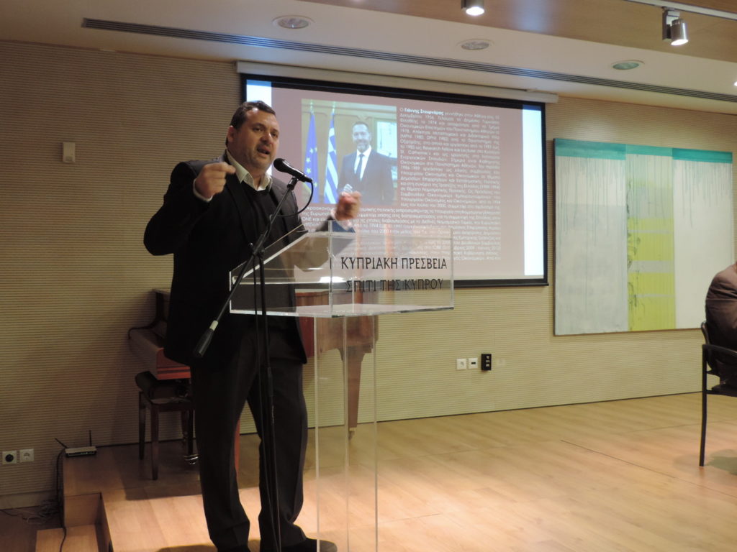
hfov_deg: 52.6
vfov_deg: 40.7
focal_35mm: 35
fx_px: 745
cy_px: 276
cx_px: 368
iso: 400
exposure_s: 1/20
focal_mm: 6.2
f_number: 3.3
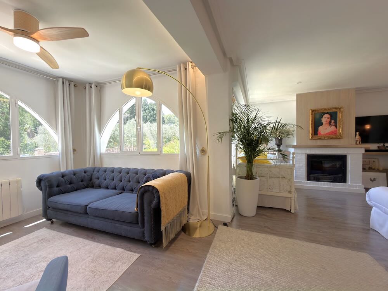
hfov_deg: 102.0
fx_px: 157
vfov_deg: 85.7
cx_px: 194
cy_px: 146
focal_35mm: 14
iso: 50
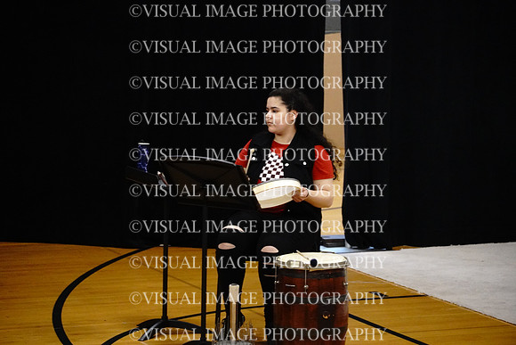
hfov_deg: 11.1
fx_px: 2645
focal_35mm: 184
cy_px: 172
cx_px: 258
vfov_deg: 7.4
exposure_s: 1/125
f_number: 5.6
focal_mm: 123
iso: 8000
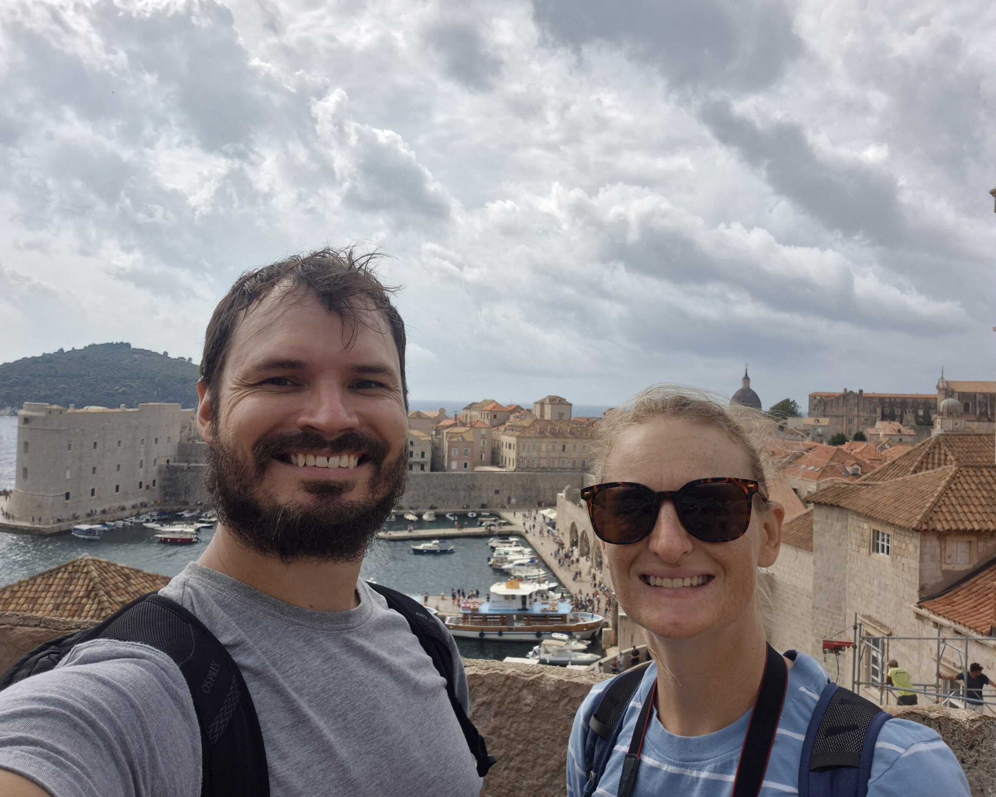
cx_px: 525
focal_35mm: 27
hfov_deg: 64.0
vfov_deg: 53.2
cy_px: 386
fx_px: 796
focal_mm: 3.3
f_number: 2.2
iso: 25
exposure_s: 1/858
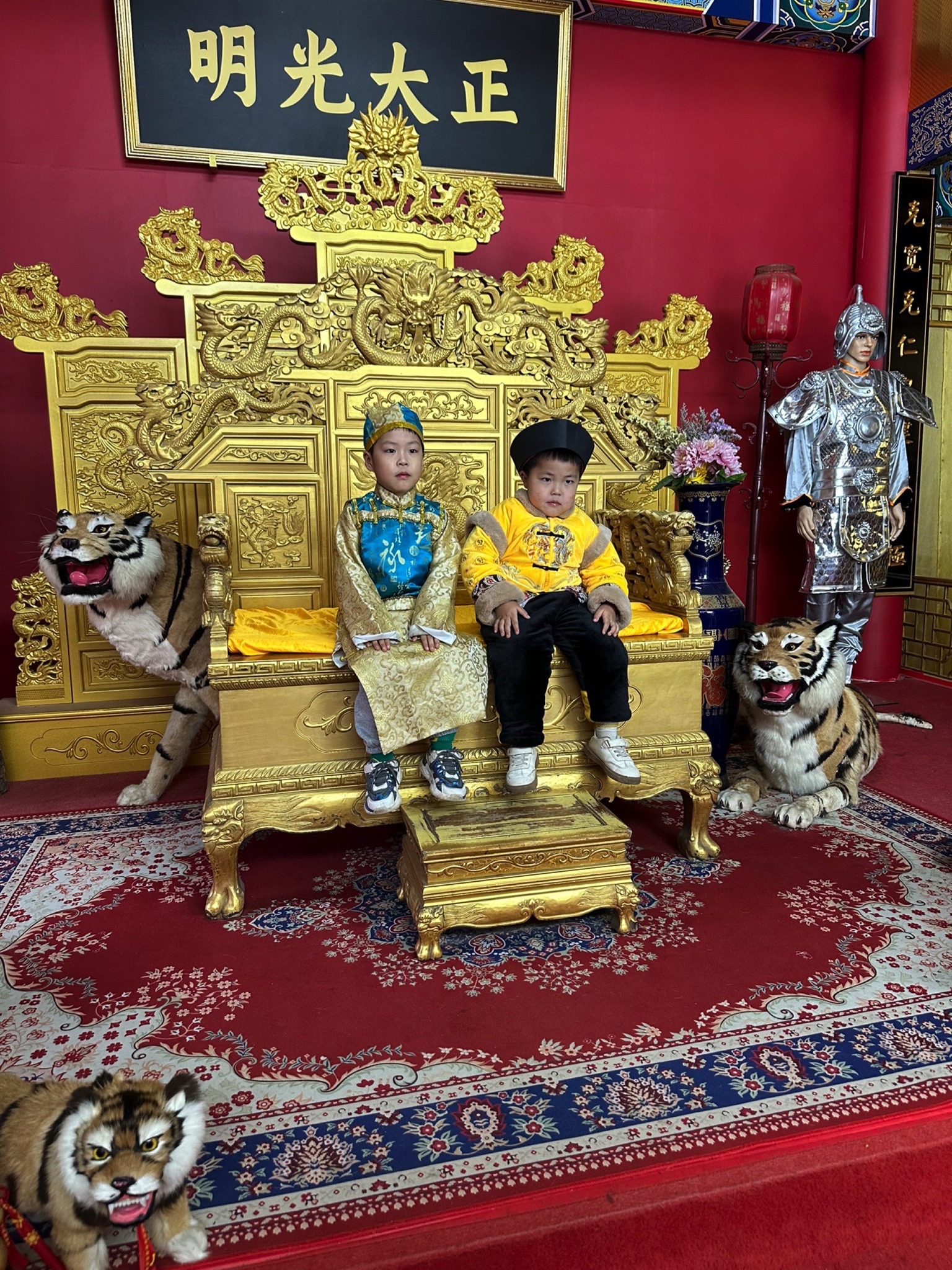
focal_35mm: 24
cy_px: 635
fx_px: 880
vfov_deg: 71.6
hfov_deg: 56.8
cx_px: 476
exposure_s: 1/100
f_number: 1.78
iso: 160
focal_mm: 6.86
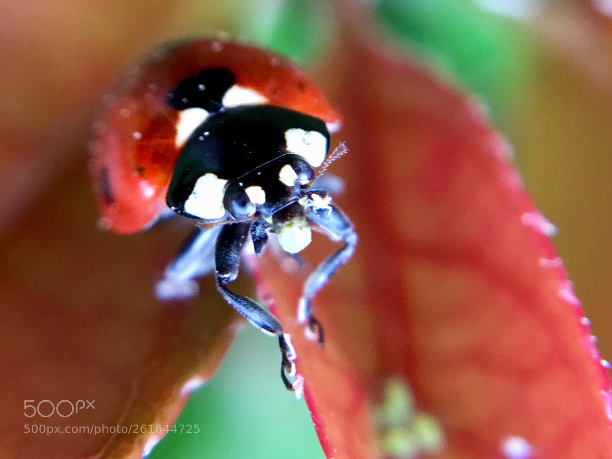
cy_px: 230
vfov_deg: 48.2
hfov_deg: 61.7
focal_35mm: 29
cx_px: 306
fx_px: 513
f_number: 2.2
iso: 40
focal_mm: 4.15
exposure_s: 1/33
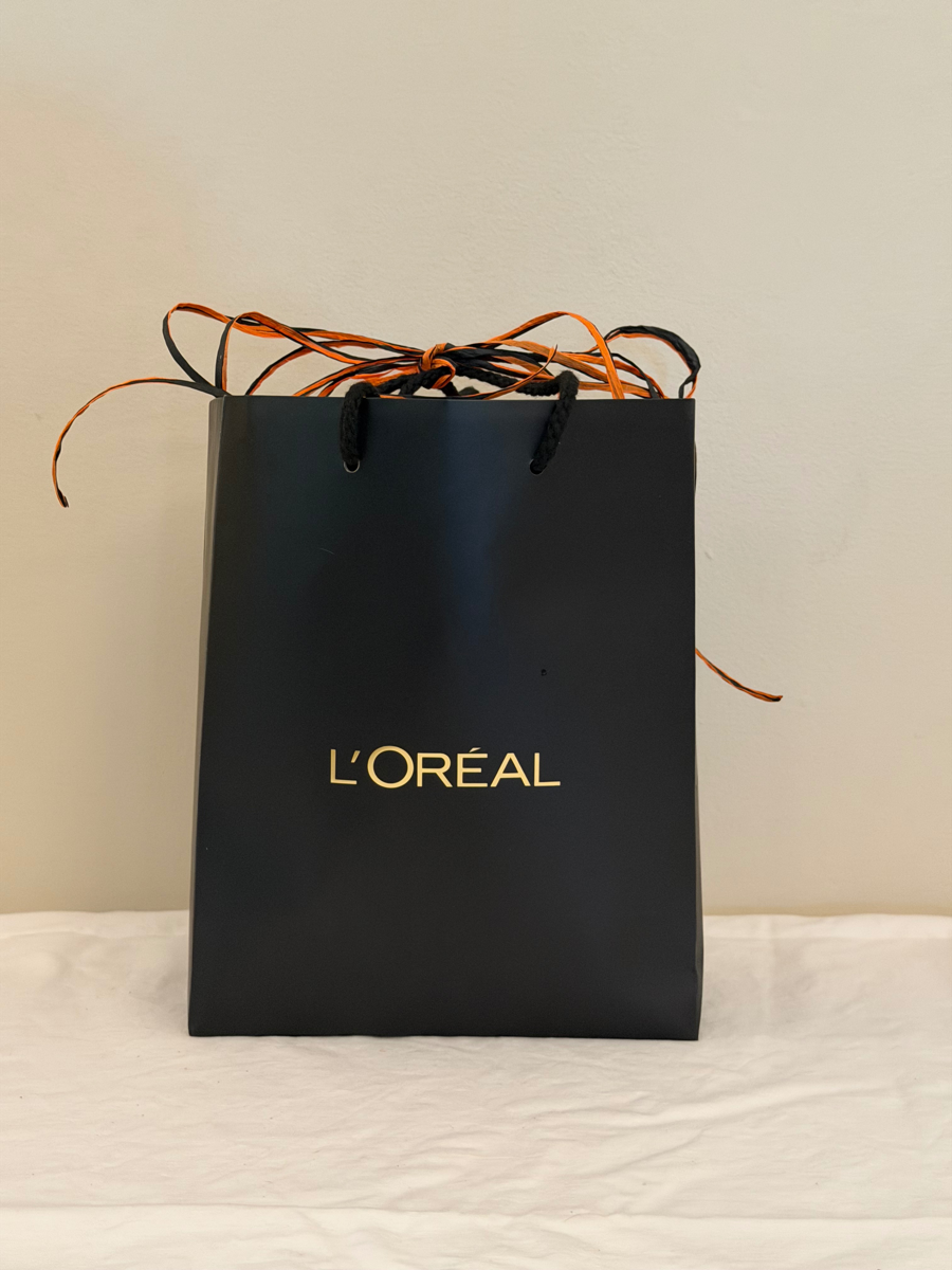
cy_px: 635
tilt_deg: -6.8
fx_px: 1760
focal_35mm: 48
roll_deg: +0.6
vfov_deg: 39.7
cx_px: 476
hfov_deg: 30.3
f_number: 1.78
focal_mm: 6.76
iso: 320
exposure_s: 1/40
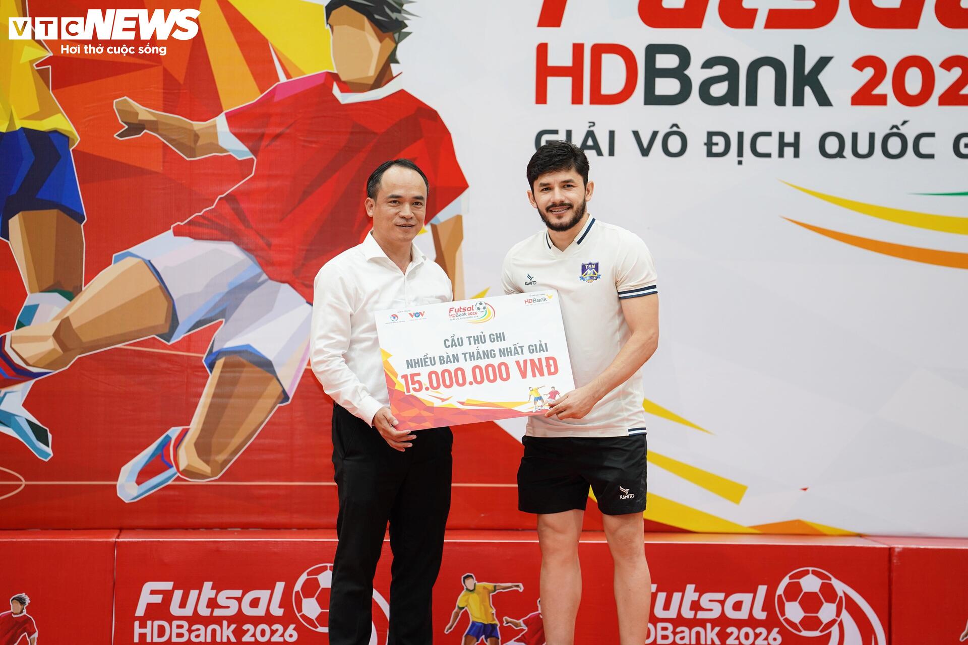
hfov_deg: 11.3
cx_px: 484
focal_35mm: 182
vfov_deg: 7.5
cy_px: 322
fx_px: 4893
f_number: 2.8
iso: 1000
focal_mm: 182
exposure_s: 1/160
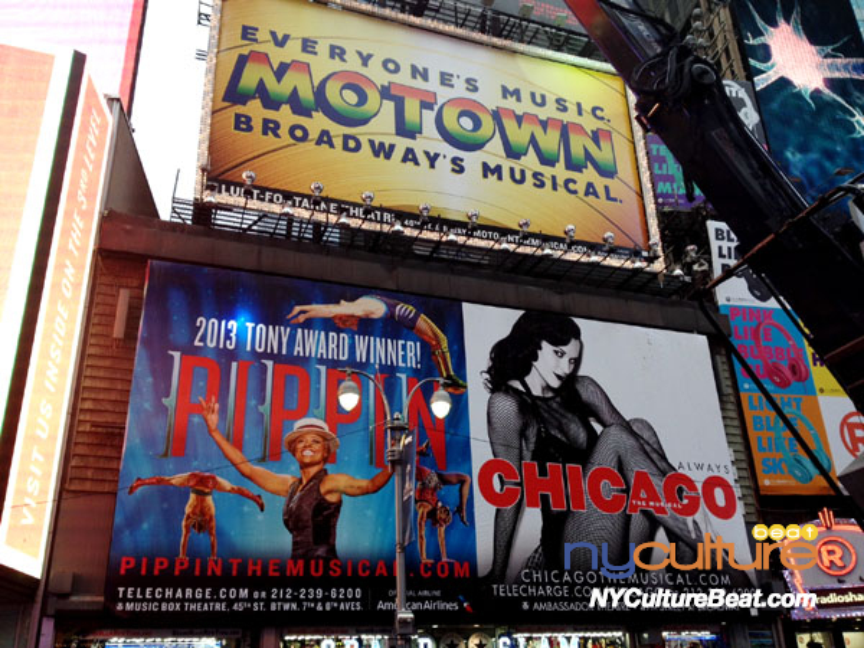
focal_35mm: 35
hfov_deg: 52.6
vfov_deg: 40.7
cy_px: 324
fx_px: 874
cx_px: 432
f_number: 2.4
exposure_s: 1/130
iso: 50
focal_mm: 4.28
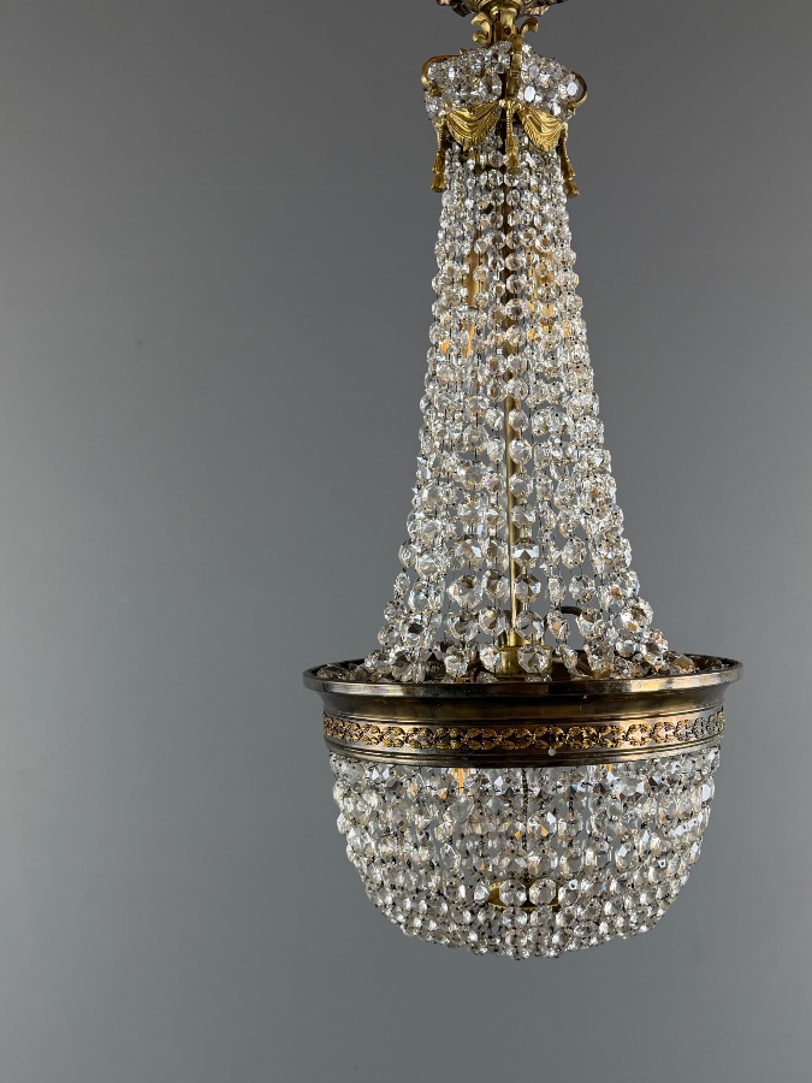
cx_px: 509
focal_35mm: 32
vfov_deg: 56.8
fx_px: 1001
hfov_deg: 43.8
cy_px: 580
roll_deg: +0.2
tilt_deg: +1.2
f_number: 1.78
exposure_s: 1/100
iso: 125
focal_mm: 6.76
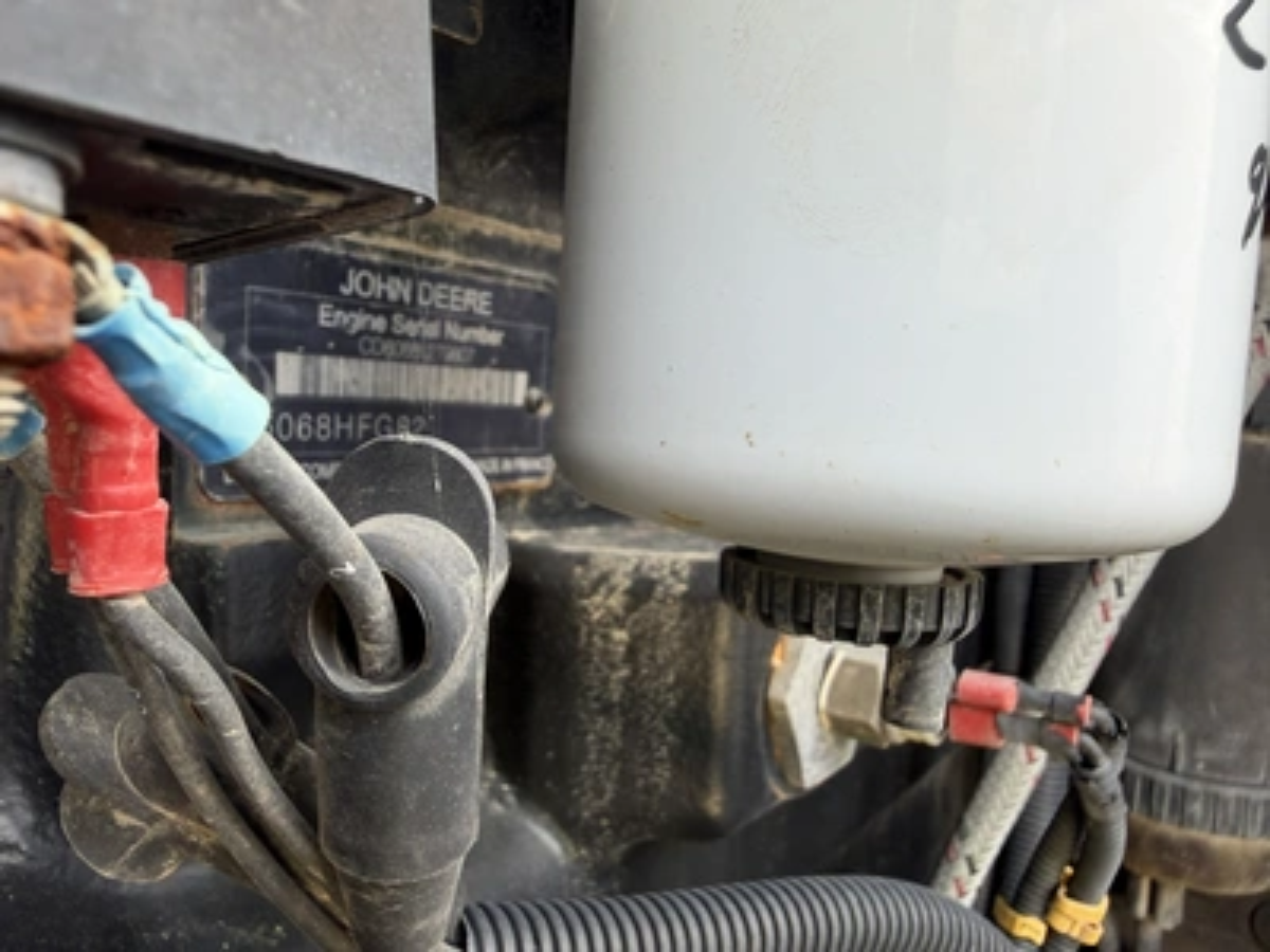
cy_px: 476
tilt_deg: -1.5
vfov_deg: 56.8
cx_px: 635
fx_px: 881
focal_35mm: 24
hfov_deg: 71.6
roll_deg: -2.6
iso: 40
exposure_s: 1/121
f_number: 2.2
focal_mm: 2.22
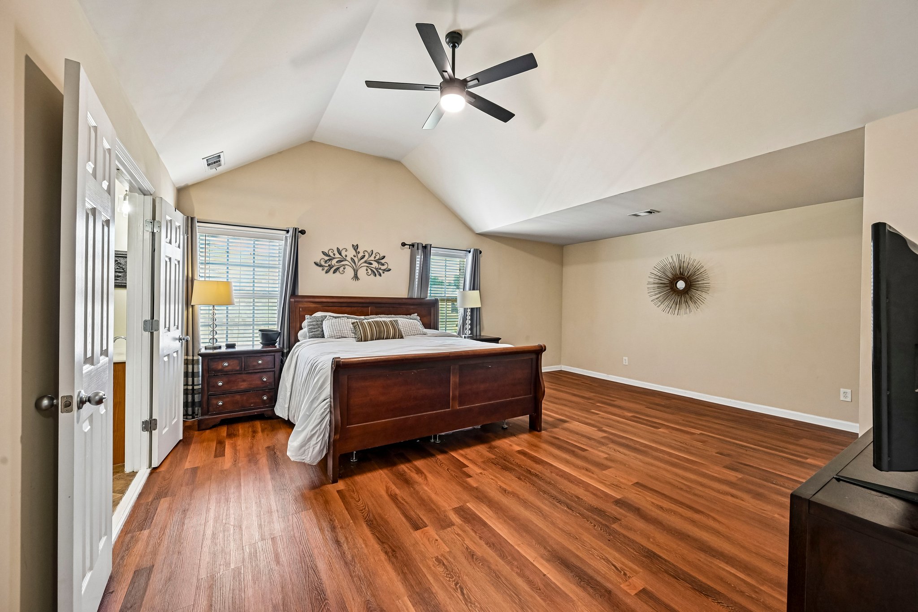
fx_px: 357
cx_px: 459
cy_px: 306
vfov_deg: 81.2
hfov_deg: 104.3
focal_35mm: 14
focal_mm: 14
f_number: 8
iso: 1100
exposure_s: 1/15
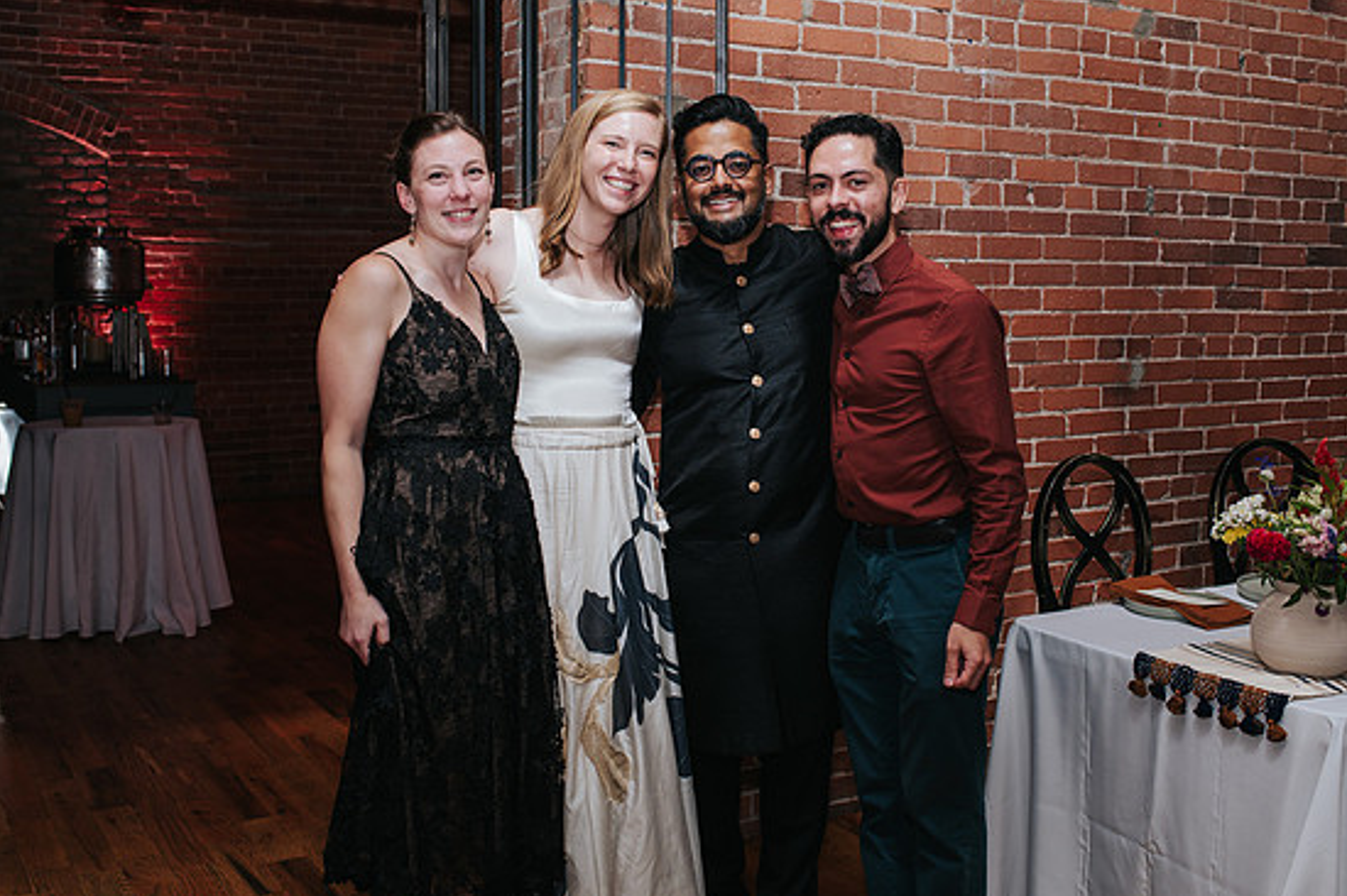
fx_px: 1496
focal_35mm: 40
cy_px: 416
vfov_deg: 33.3
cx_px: 675
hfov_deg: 48.5
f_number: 4
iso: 800
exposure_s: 1/200
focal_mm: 35
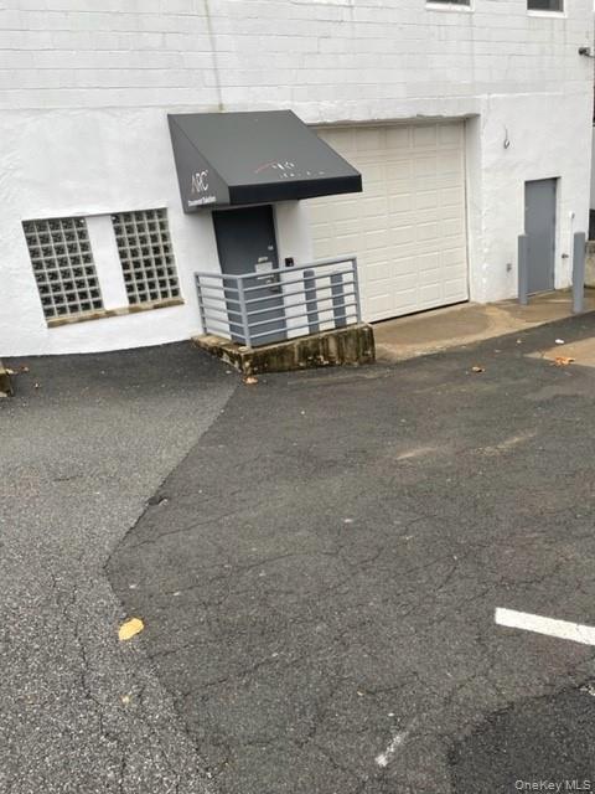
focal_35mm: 26
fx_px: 596
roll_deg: +5.5
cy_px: 397
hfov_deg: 53.1
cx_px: 298
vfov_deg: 67.3
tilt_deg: -13.6
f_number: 1.6
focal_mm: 4.2
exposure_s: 1/121
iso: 32
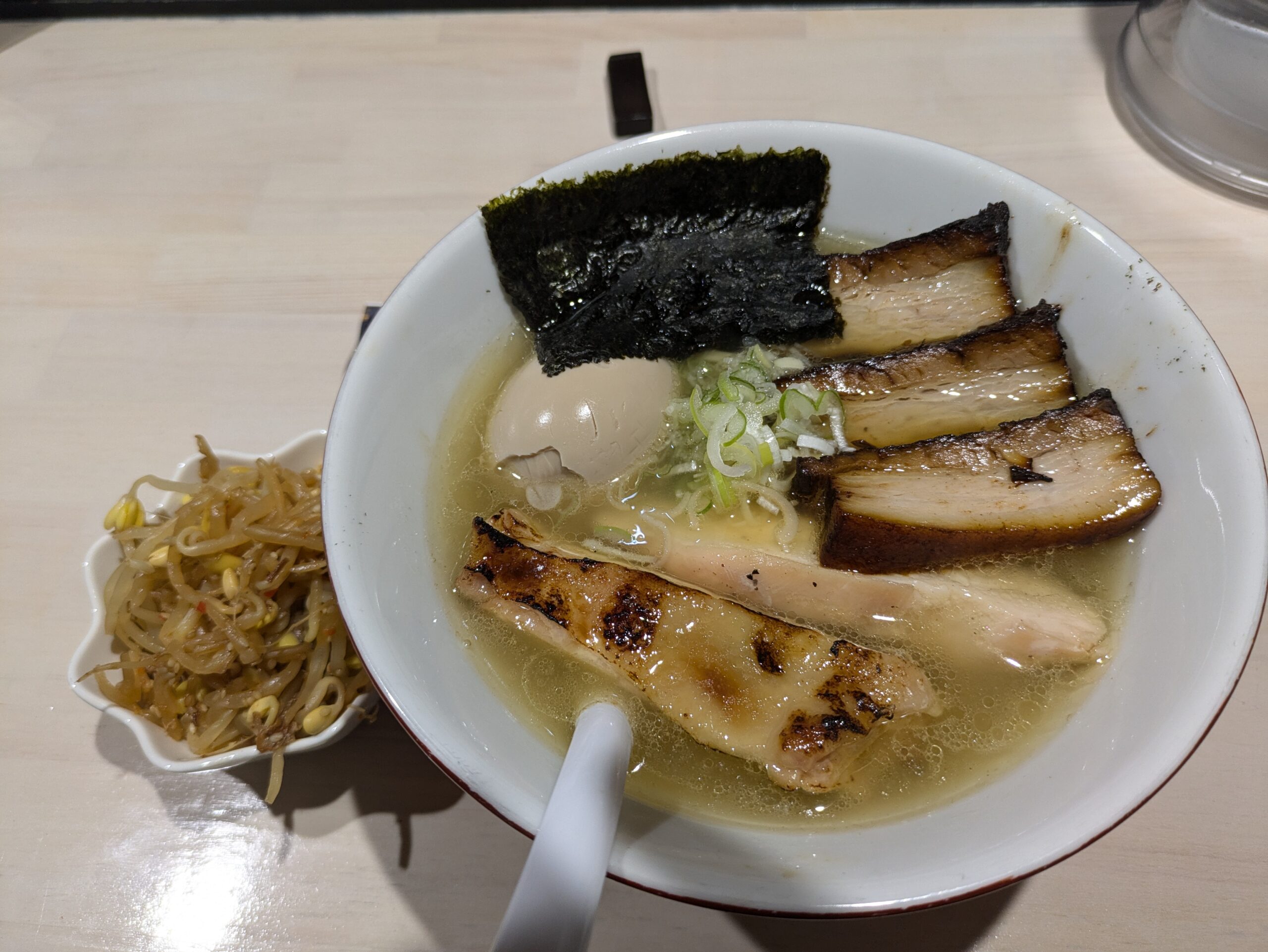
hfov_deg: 69.4
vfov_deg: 54.9
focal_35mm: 25
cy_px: 476
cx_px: 634
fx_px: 916
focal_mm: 5.43
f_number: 1.89
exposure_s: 1/60
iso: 146
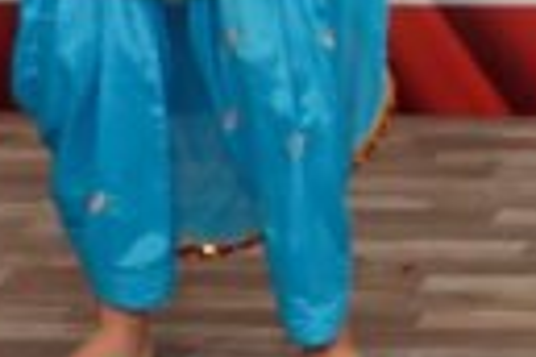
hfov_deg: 8.4
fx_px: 3543
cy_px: -479
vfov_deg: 5.6
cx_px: 935
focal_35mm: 238
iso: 500
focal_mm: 30
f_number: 4
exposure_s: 1/160
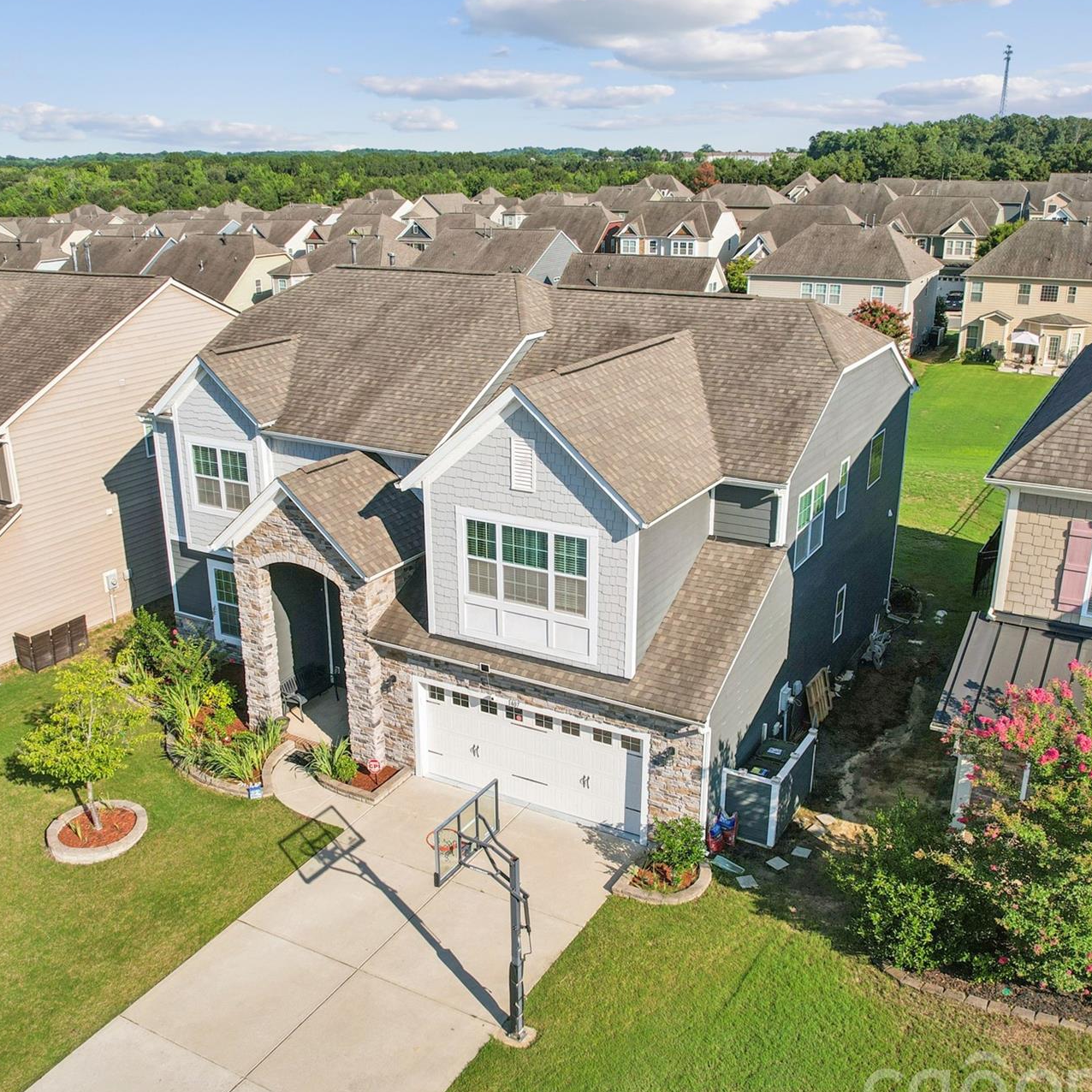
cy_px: 572
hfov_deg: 54.0
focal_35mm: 30
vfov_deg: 54.0
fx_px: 1071
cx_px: 502
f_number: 2.8
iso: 100
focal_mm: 8.4
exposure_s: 1/320
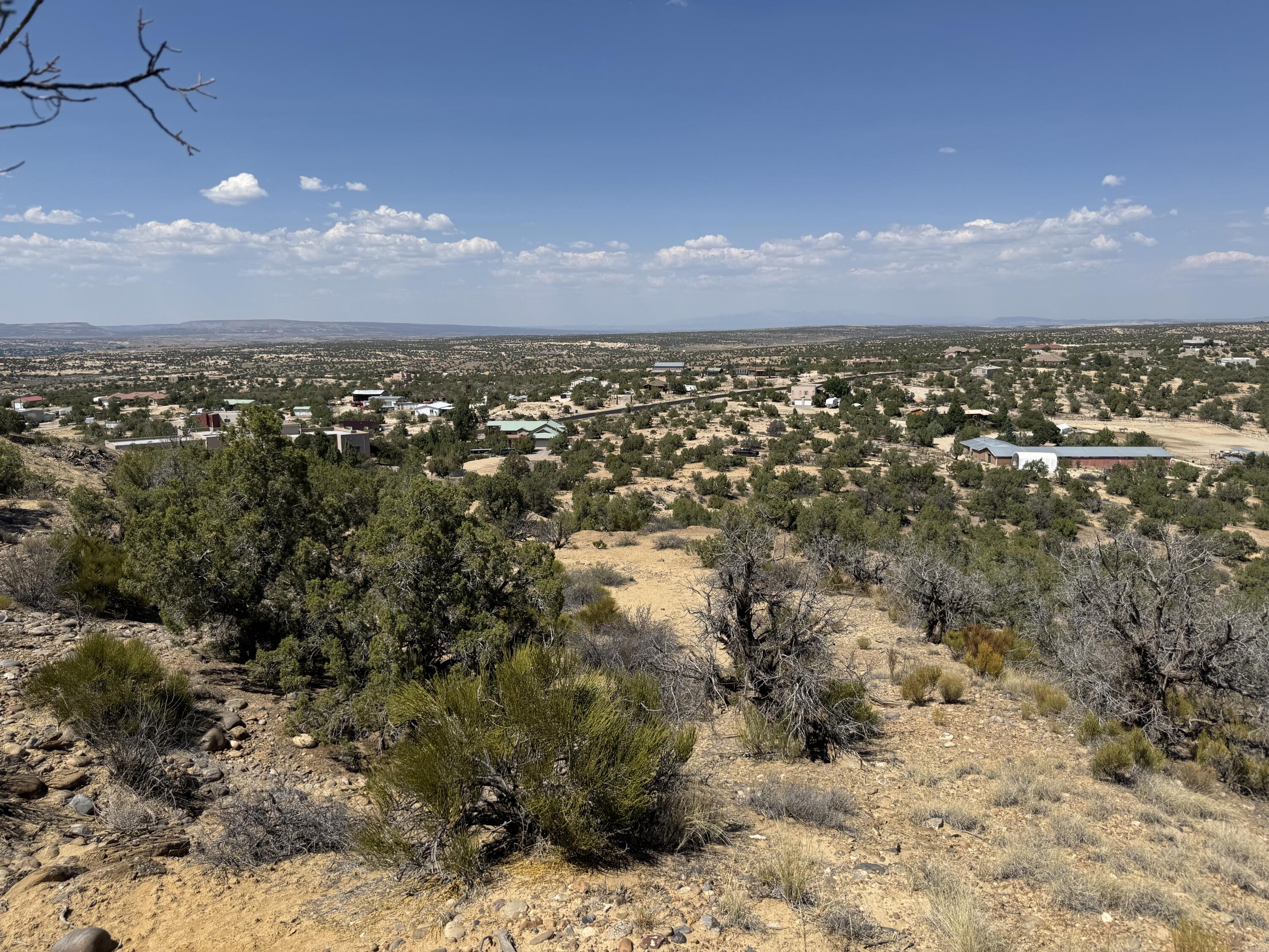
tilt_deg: -9.6
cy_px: 476
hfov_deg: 71.6
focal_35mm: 24
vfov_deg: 56.8
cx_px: 634
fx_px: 880
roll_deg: +0.6
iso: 80
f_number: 1.78
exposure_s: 1/6410
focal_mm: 6.76
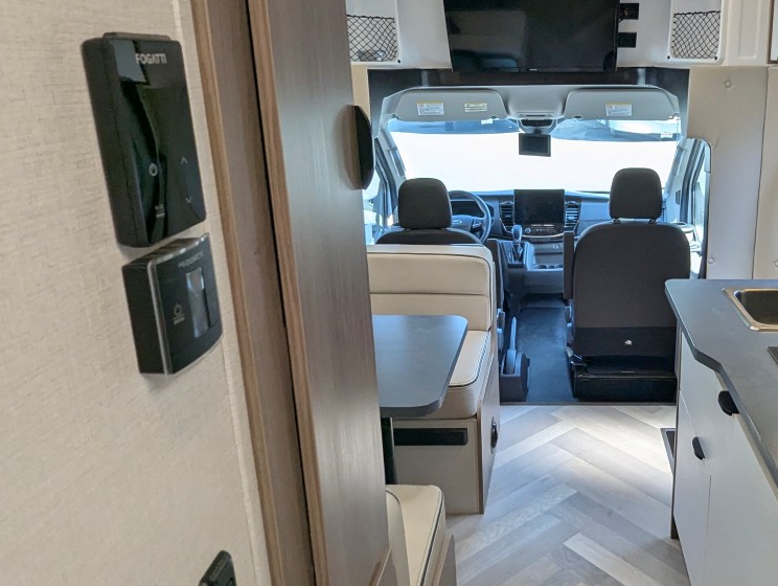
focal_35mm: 30
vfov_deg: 46.8
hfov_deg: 57.7
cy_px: 252
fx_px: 675
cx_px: 555
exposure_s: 1/199
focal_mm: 2.35
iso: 98
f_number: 2.2
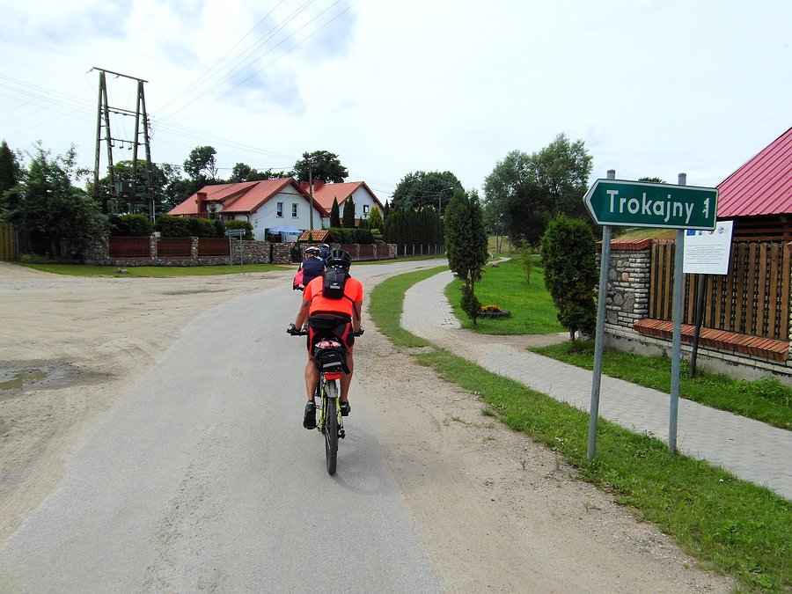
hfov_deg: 71.6
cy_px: 297
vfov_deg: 56.8
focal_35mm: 24
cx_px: 396
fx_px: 549
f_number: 3.2
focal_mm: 4
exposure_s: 1/1000
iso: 100
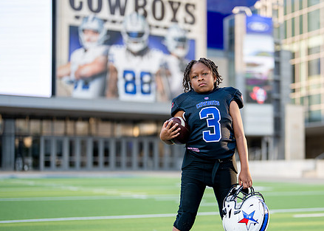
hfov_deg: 26.9
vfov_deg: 19.5
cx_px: 225
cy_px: 142
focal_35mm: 73
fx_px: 671
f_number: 1.2
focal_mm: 50
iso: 100
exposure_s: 1/1600
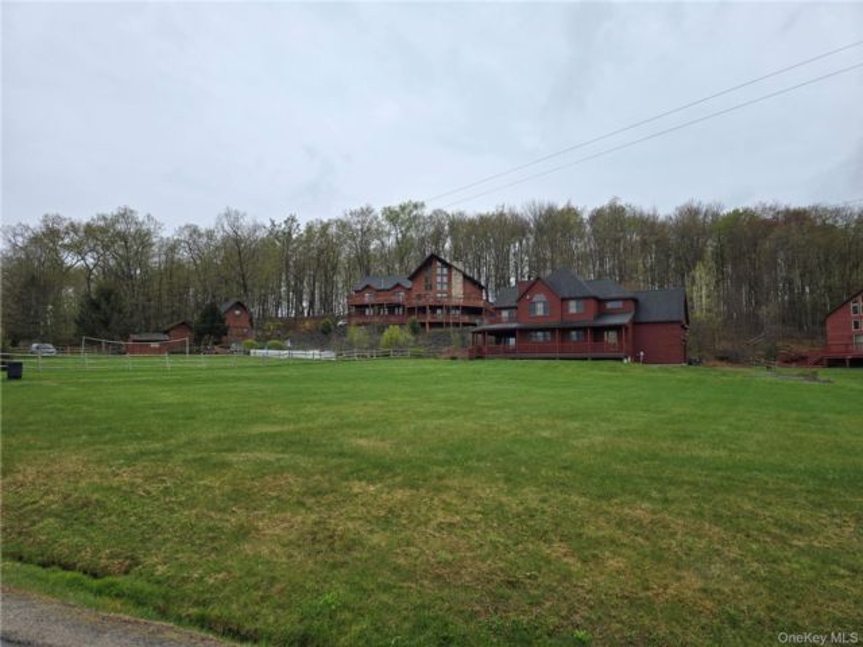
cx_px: 432
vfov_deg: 58.9
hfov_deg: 73.9
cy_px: 324
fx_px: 573
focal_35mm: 23
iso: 12
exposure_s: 1/332
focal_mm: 6.3
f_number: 1.7
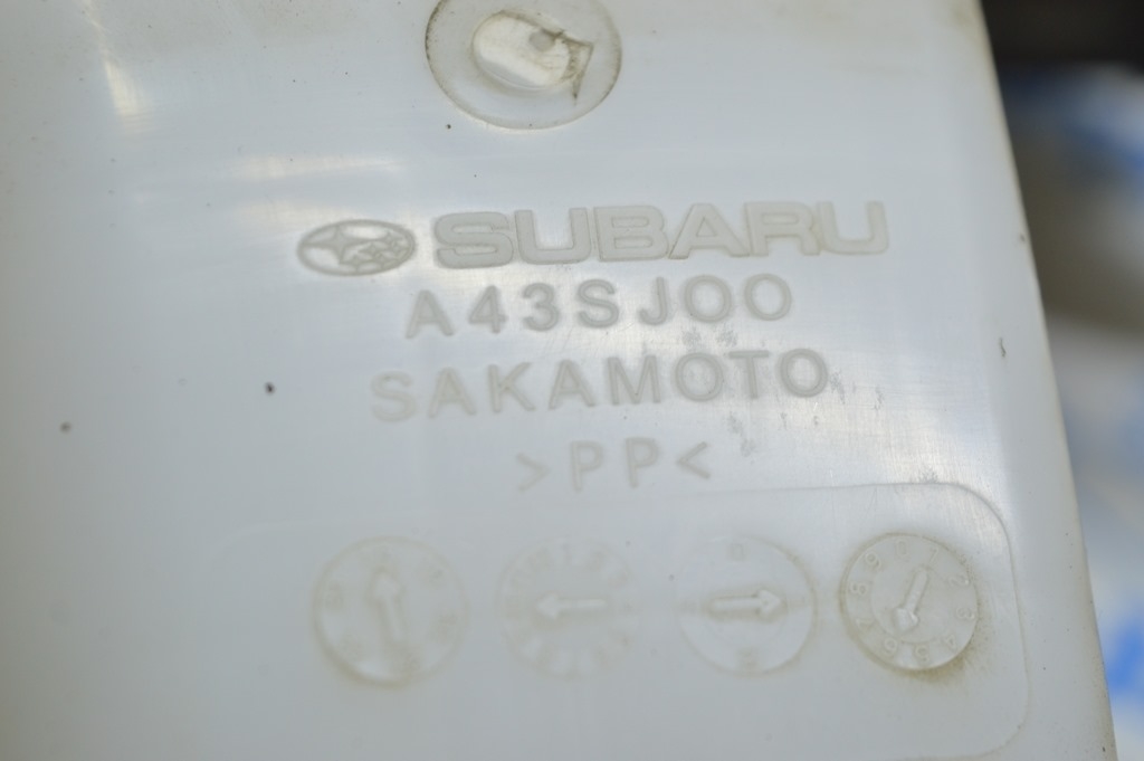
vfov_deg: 16.5
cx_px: 572
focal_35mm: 82
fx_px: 2619
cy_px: 380
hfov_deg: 24.6
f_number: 5.6
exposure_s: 1/40
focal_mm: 55
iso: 400
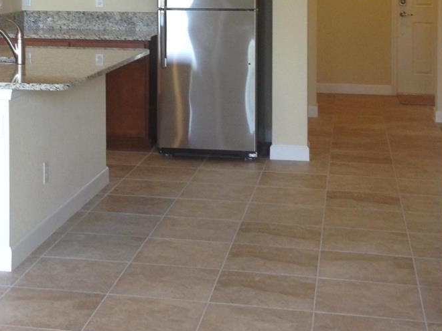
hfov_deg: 24.2
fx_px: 1021
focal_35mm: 80
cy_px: -11
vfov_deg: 17.9
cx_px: 117
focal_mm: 4.12
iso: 50
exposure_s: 1/24
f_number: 2.4
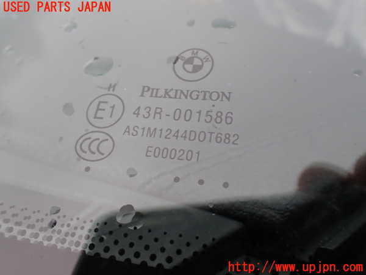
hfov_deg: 60.0
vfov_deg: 46.8
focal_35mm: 30
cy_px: 138
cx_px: 183
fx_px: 317
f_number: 3.2
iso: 100
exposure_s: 1/250
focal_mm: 5.4
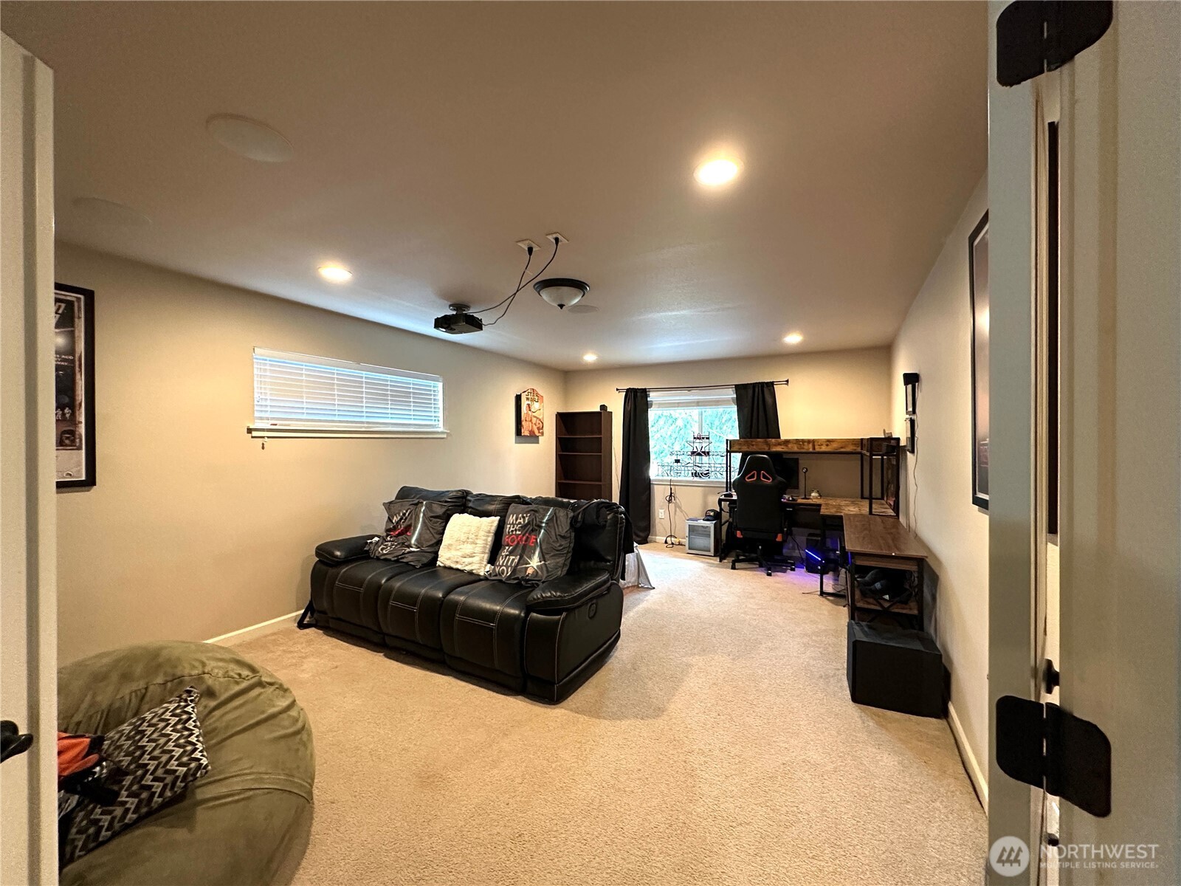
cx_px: 590
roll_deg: -0.4
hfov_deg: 102.1
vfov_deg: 85.7
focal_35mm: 14
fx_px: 478
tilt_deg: +0.2
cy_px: 443
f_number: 2.2
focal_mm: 2.22
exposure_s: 1/60
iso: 500
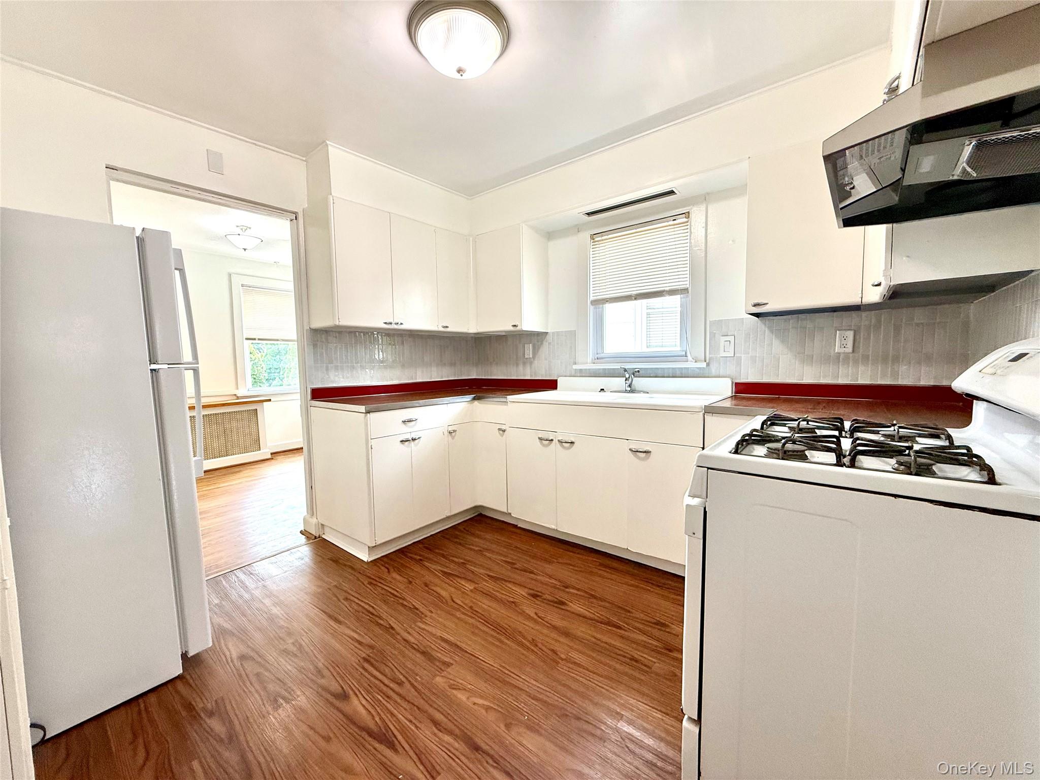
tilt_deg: -3.8
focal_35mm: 14
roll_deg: +1.1
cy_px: 390
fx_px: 421
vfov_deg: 85.7
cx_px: 520
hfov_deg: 102.1
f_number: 2.2
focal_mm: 2.22
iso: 125
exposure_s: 1/120
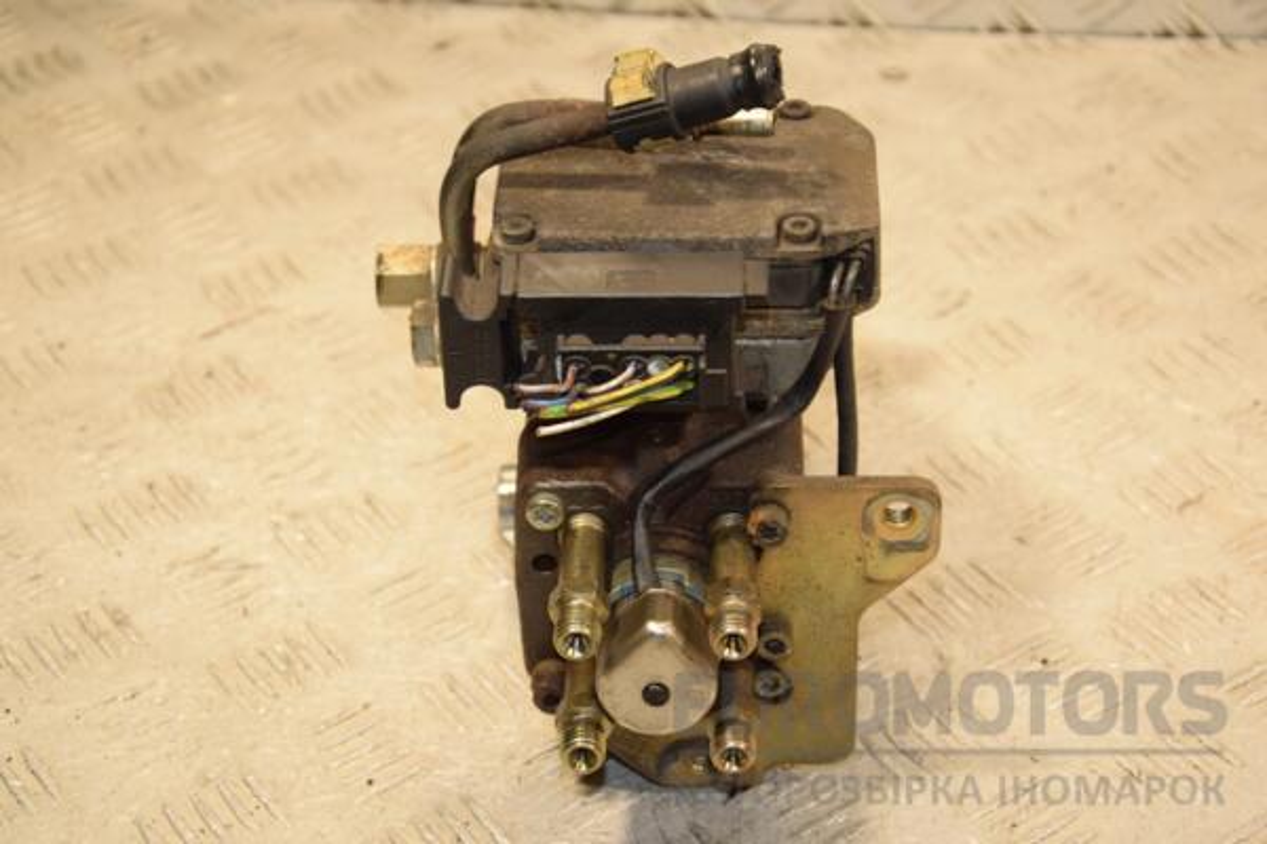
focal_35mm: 78
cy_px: 422
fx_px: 2745
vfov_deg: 17.5
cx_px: 634
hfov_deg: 26.0
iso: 800
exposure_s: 1/200
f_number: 5.6
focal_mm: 52
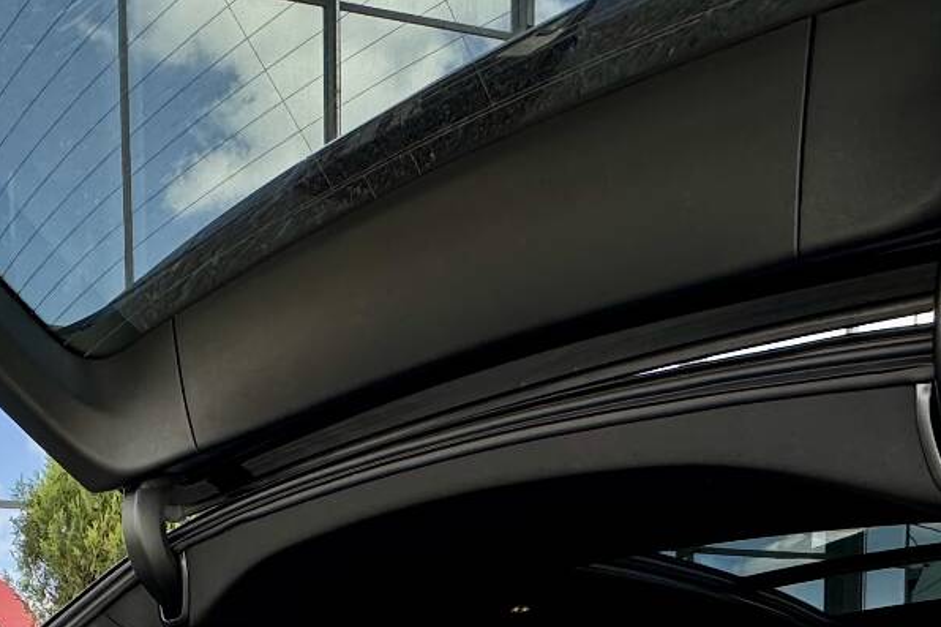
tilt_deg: -4.6
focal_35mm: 44
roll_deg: +0.5
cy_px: 913
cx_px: 456
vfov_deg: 24.5
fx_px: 1150
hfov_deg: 44.5
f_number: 2.2
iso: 100
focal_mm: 2.22
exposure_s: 1/99
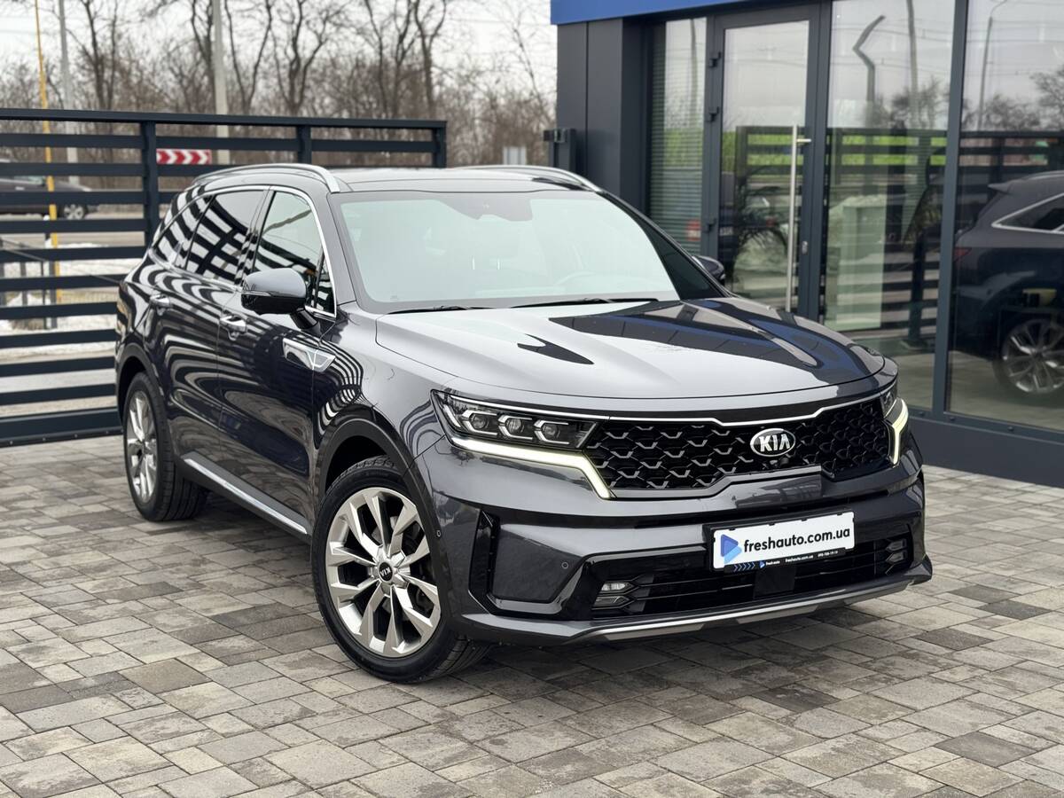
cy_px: 399
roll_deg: +0.0
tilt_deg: -8.4
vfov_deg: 30.3
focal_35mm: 48
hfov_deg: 39.7
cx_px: 532
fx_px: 1475
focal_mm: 6.76
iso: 64
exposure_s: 1/549
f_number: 1.78
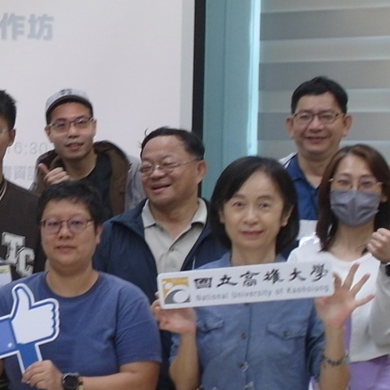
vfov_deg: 18.7
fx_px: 1185
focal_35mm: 93
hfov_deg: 17.4
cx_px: -134
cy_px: 210
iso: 80
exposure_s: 1/30
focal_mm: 5.2
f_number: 2.8
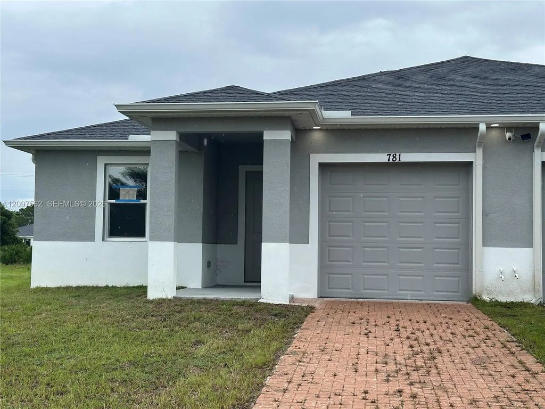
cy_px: 204
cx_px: 272
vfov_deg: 30.3
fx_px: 756
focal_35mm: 48
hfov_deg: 39.7
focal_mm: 6.86
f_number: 1.78
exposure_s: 1/1009
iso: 64
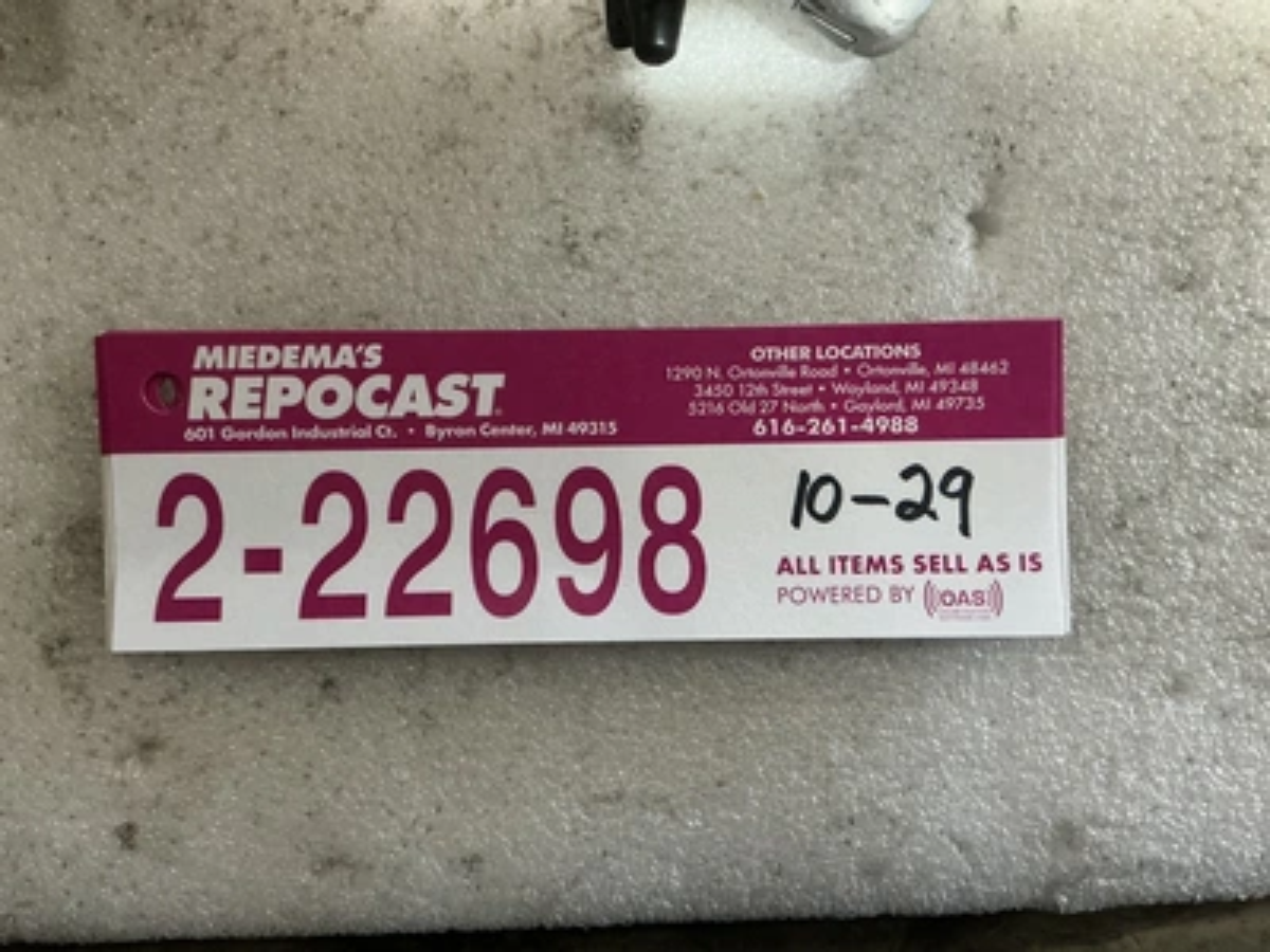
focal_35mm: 28
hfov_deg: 63.4
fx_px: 1027
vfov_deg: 49.7
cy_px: 476
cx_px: 635
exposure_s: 1/53
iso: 320
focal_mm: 3
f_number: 1.8
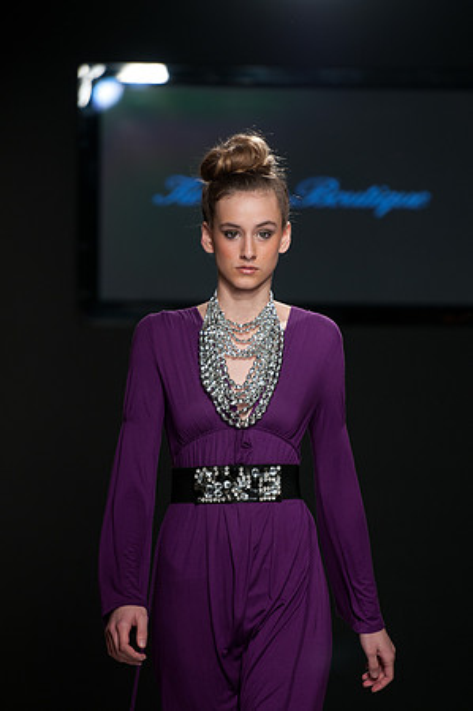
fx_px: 5926
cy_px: 356
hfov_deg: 4.6
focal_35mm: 300
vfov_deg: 6.9
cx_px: 236
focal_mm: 200
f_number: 2.8
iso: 200
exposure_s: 1/200
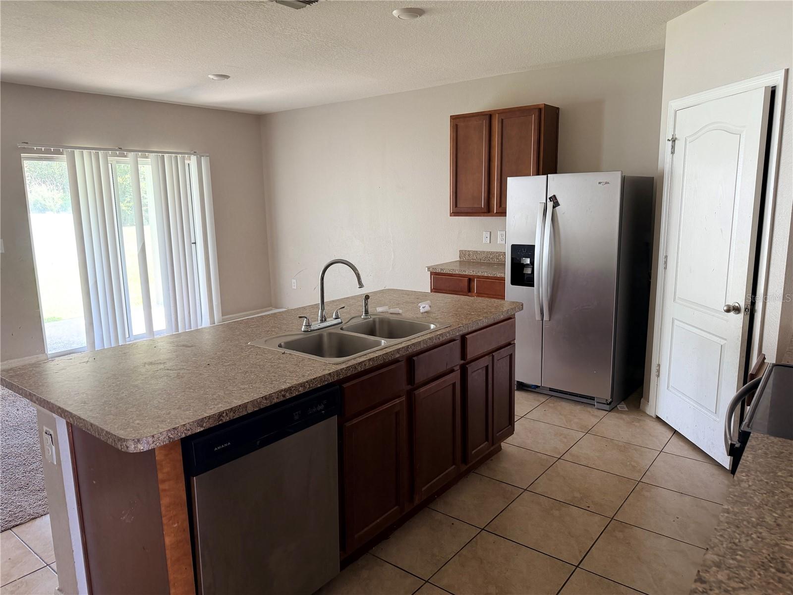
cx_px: 396
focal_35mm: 24
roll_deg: +1.4
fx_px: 550
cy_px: 298
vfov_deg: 56.8
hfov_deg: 71.6
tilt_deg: -10.0
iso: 200
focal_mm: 6.76
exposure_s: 1/81
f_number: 1.78
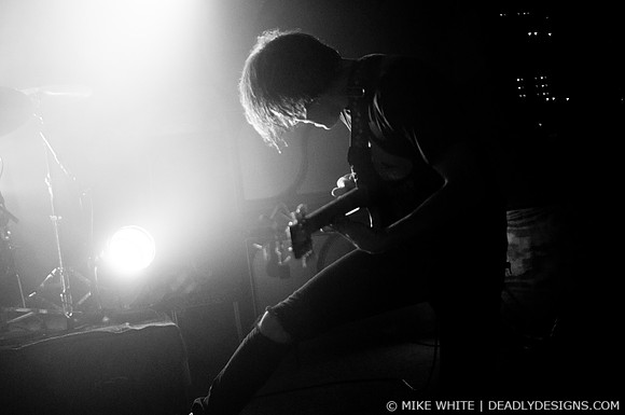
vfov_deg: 29.8
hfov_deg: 43.7
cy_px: 208
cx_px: 312
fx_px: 780
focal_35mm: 45
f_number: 1.8
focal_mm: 30
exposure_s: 1/640
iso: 1000
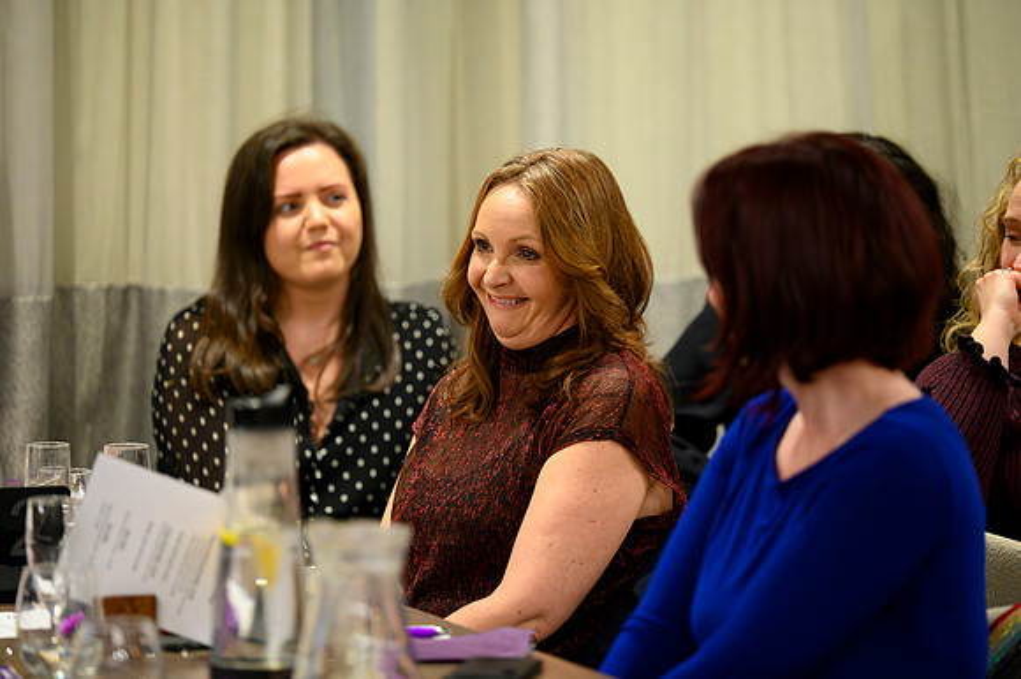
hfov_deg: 11.8
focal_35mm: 175
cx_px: 510
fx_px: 4960
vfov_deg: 7.8
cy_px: 340
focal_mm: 175
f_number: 2.8
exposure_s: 1/200
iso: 2500
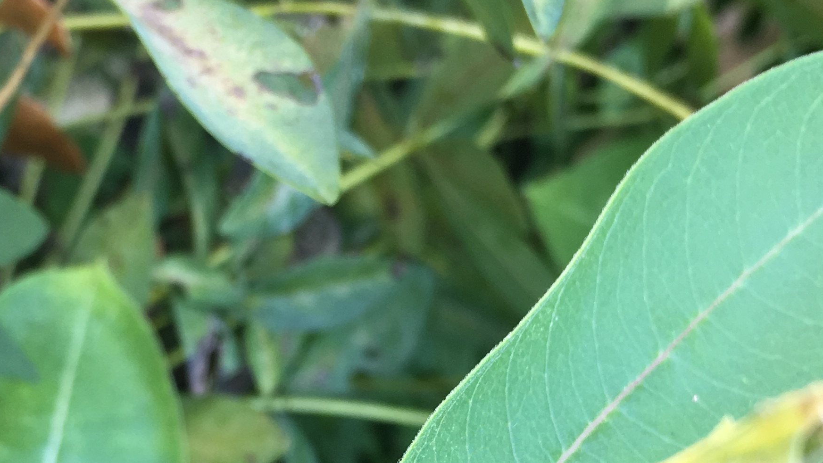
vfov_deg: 16.0
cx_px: 282
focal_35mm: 73
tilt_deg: -63.8
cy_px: 537
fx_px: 1593
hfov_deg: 28.8
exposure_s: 1/60
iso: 25
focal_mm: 4.15
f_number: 2.2
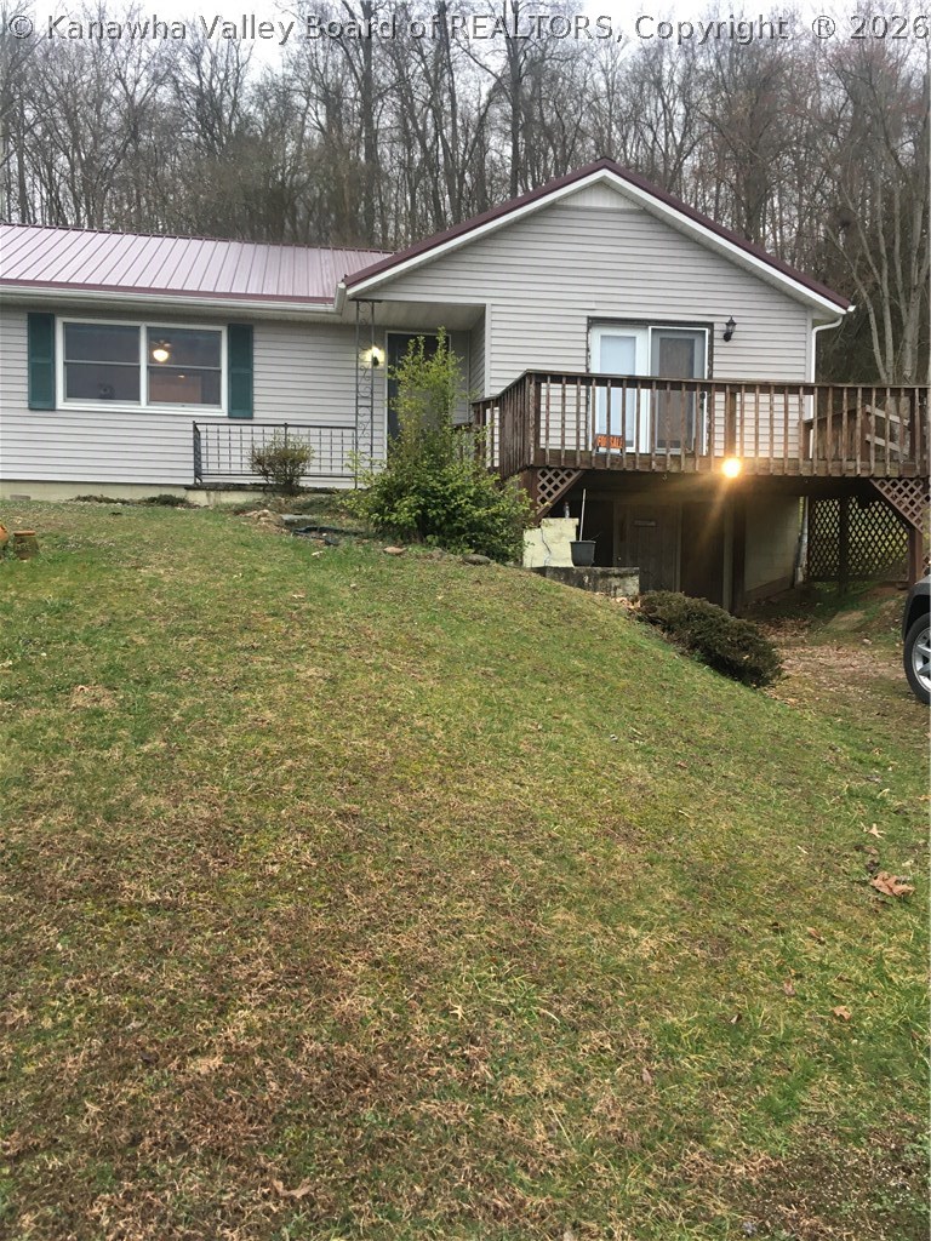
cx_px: 466
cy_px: 620
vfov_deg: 61.7
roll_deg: -1.2
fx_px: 1040
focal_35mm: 29
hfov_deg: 48.2
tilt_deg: -2.4
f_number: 2.2
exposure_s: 1/30
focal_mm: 4.15
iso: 50
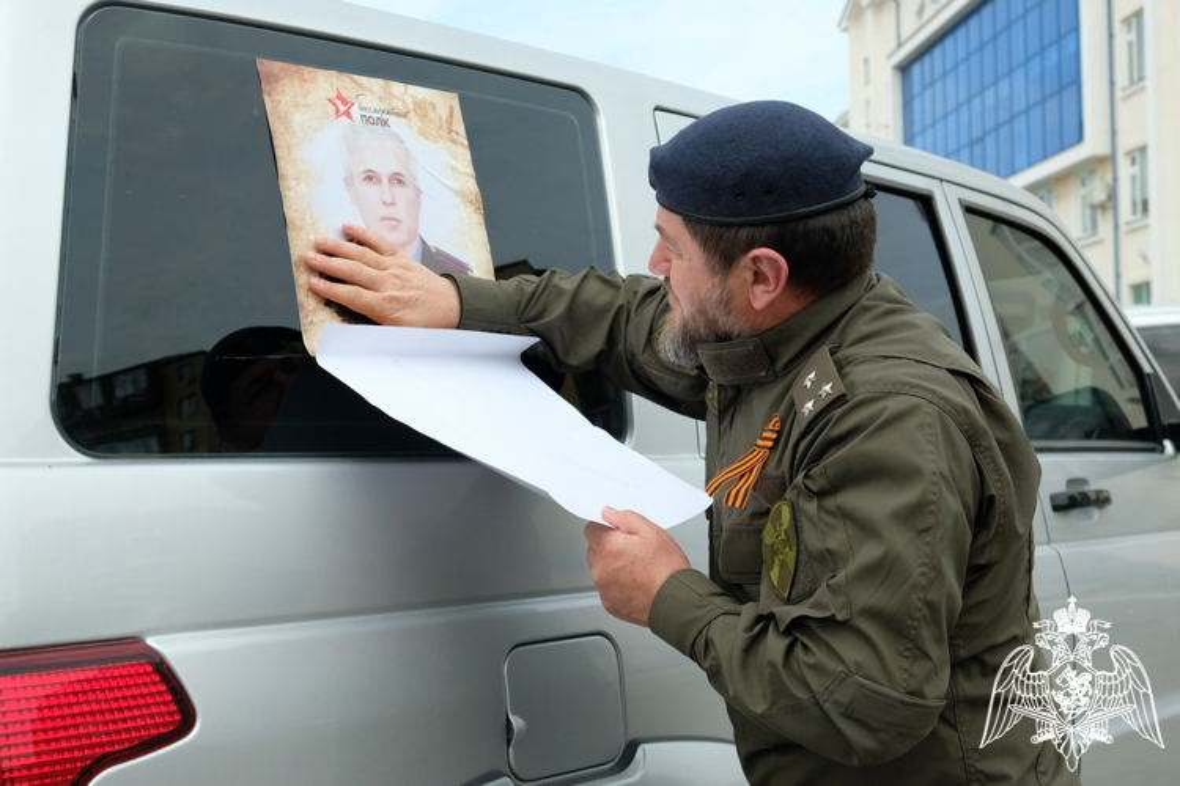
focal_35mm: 45
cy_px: 393
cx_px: 590
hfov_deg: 43.6
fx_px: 1475
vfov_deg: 29.9
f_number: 5.6
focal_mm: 30.2
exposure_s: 1/2400
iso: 1600
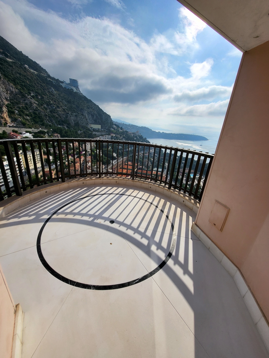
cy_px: 179
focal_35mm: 13
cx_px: 134
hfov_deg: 89.9
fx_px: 135
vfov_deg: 106.2
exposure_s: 1/3333
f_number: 2.2
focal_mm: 1.74
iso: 32
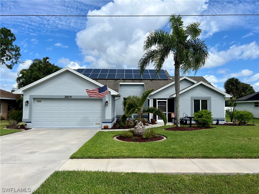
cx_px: 130
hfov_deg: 67.3
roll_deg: +0.2
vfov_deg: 53.1
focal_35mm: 26
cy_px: 97
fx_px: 195
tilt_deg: +2.6
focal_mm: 5.7
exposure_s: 1/5882
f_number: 1.5
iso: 50
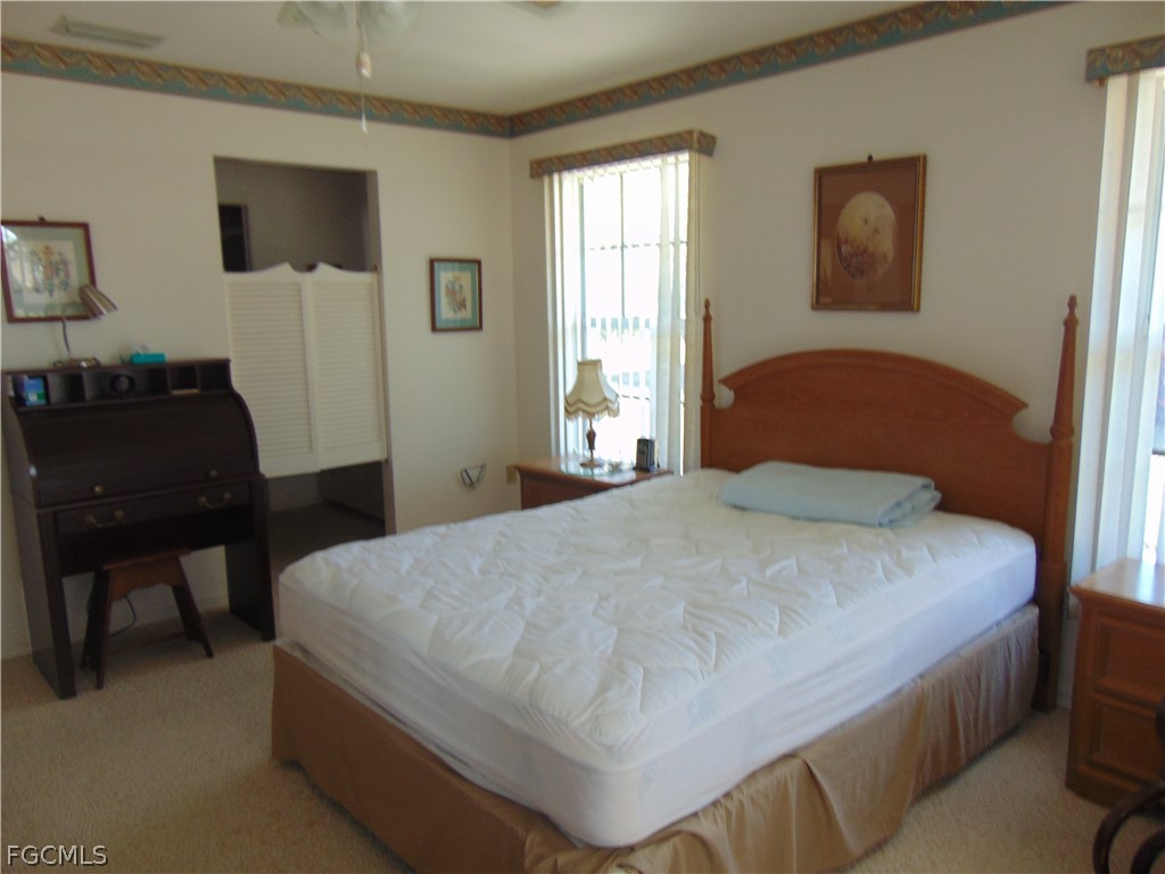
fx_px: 841
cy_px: 437
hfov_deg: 69.4
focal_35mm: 25
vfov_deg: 54.9
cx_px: 582
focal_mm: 4.5
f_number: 3
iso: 100
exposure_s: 1/30
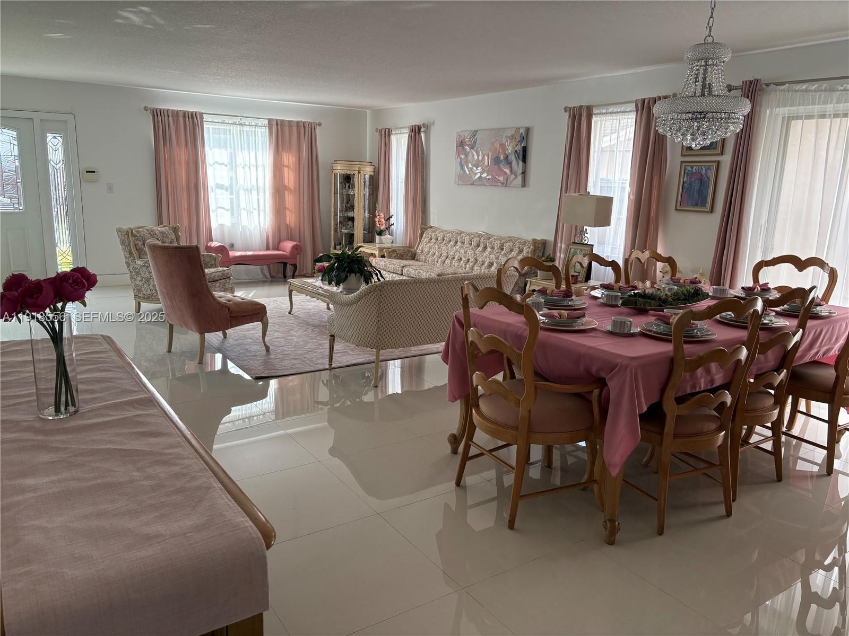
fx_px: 638
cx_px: 424
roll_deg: -1.4
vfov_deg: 53.1
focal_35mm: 26
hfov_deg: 67.3
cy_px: 318
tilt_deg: -11.3
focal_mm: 5.96
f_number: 1.6
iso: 100
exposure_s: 1/242
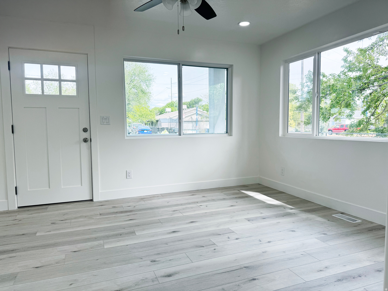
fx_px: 269
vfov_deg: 56.8
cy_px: 146
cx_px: 194
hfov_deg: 71.6
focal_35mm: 24
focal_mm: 6.76
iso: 80
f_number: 1.78
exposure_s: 1/615
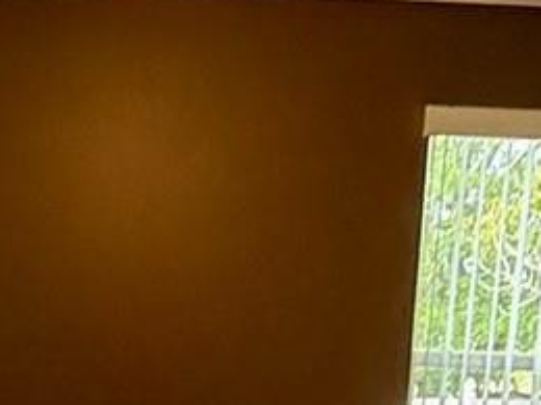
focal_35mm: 86
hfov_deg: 22.3
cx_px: 79
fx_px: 1344
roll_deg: -4.2
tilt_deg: -10.0
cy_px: 700
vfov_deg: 15.2
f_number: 2.2
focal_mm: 2.22
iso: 125
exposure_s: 1/120
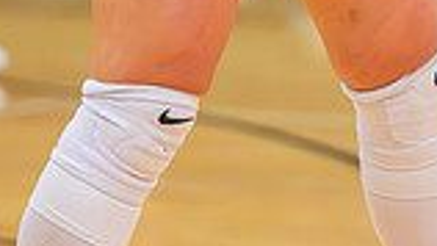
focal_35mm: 560
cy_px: -348
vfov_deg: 2.2
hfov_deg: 3.9
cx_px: 306
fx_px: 6491
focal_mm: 125
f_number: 2.8
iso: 9000
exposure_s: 1/800
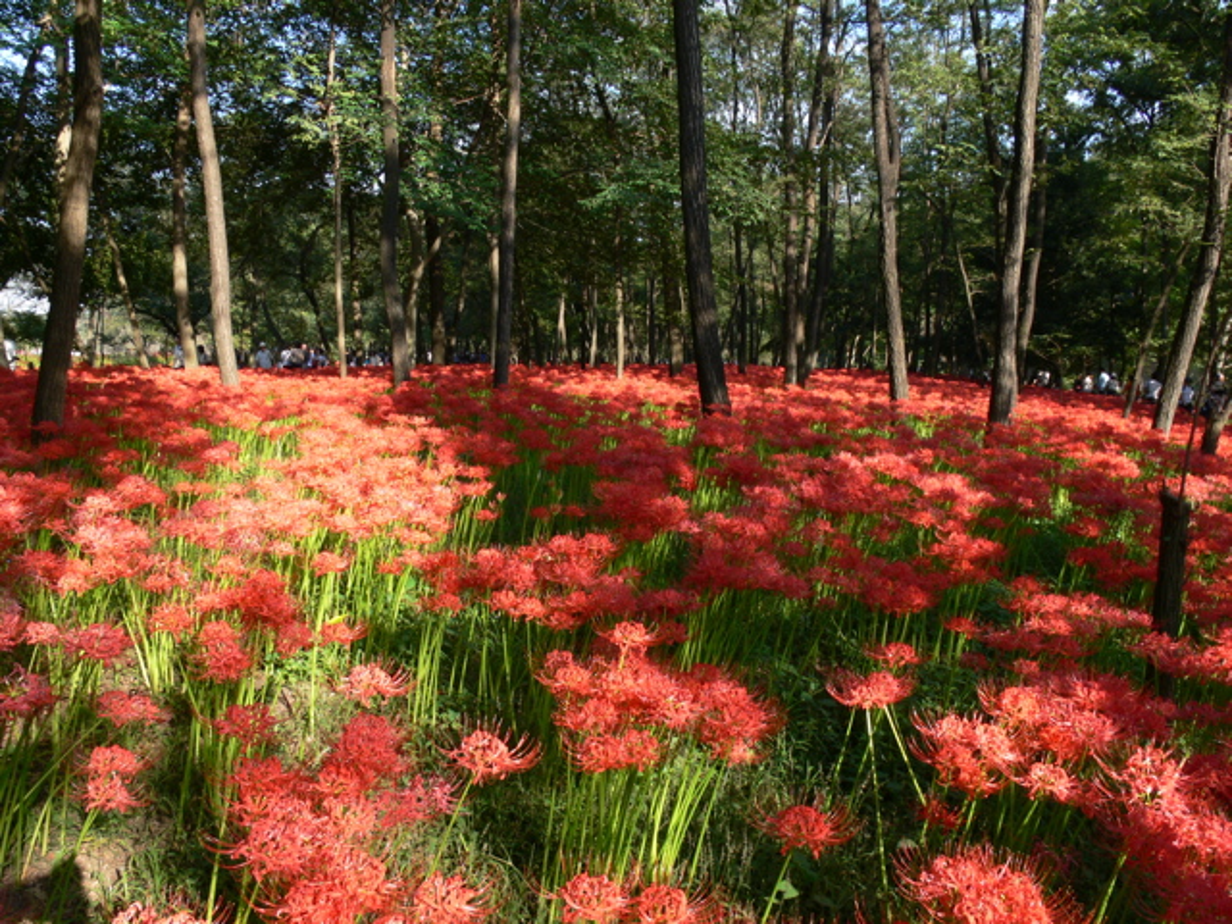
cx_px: 616
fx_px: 1246
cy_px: 462
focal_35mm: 35
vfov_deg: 40.7
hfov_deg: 52.6
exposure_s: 1/60
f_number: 6.3
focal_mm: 7.4
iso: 80
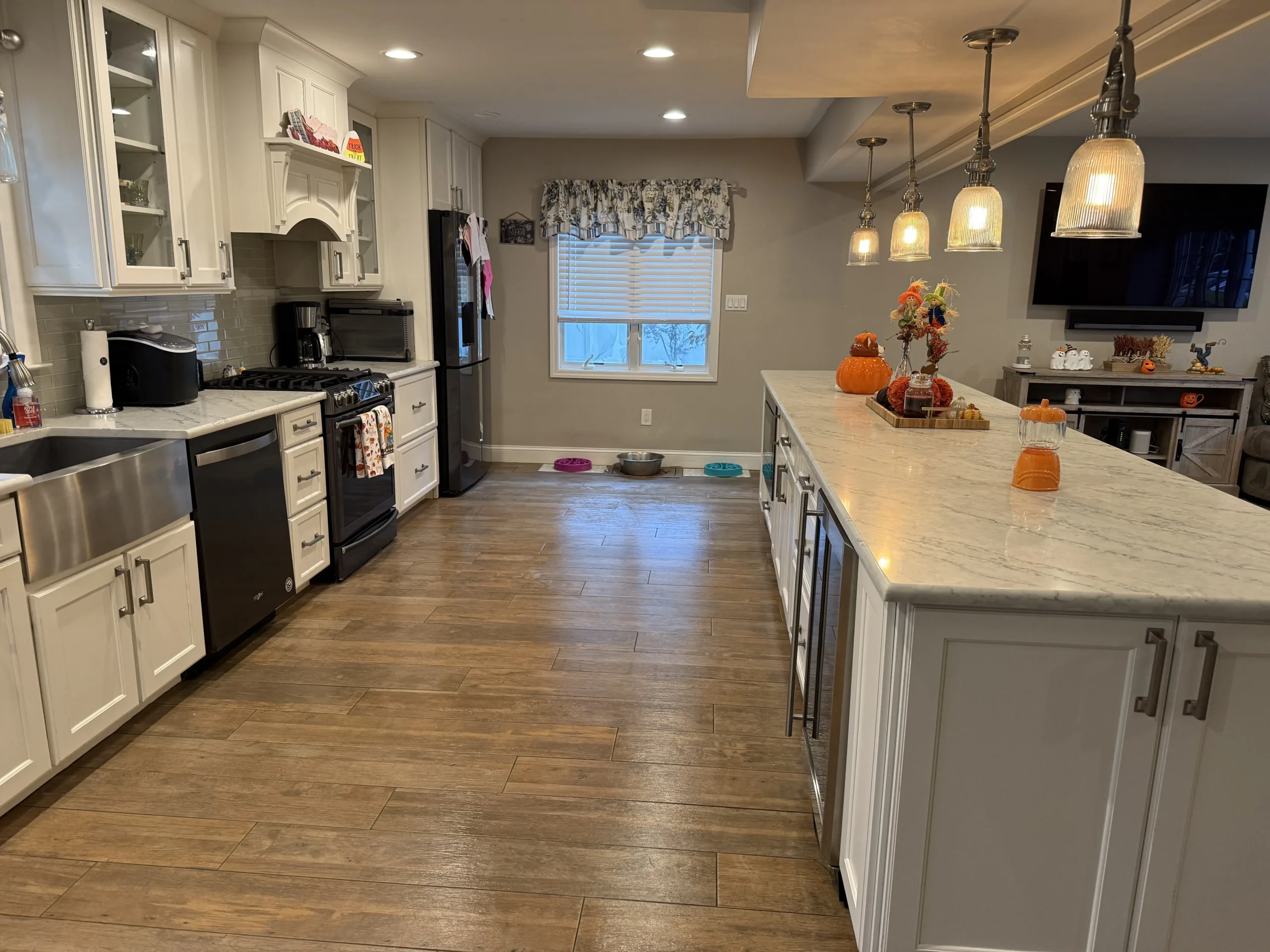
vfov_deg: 56.8
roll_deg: -1.3
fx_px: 881
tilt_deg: -11.2
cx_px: 635
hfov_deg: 71.6
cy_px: 476
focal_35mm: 24
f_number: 1.78
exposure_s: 1/60
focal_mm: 6.76
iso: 200
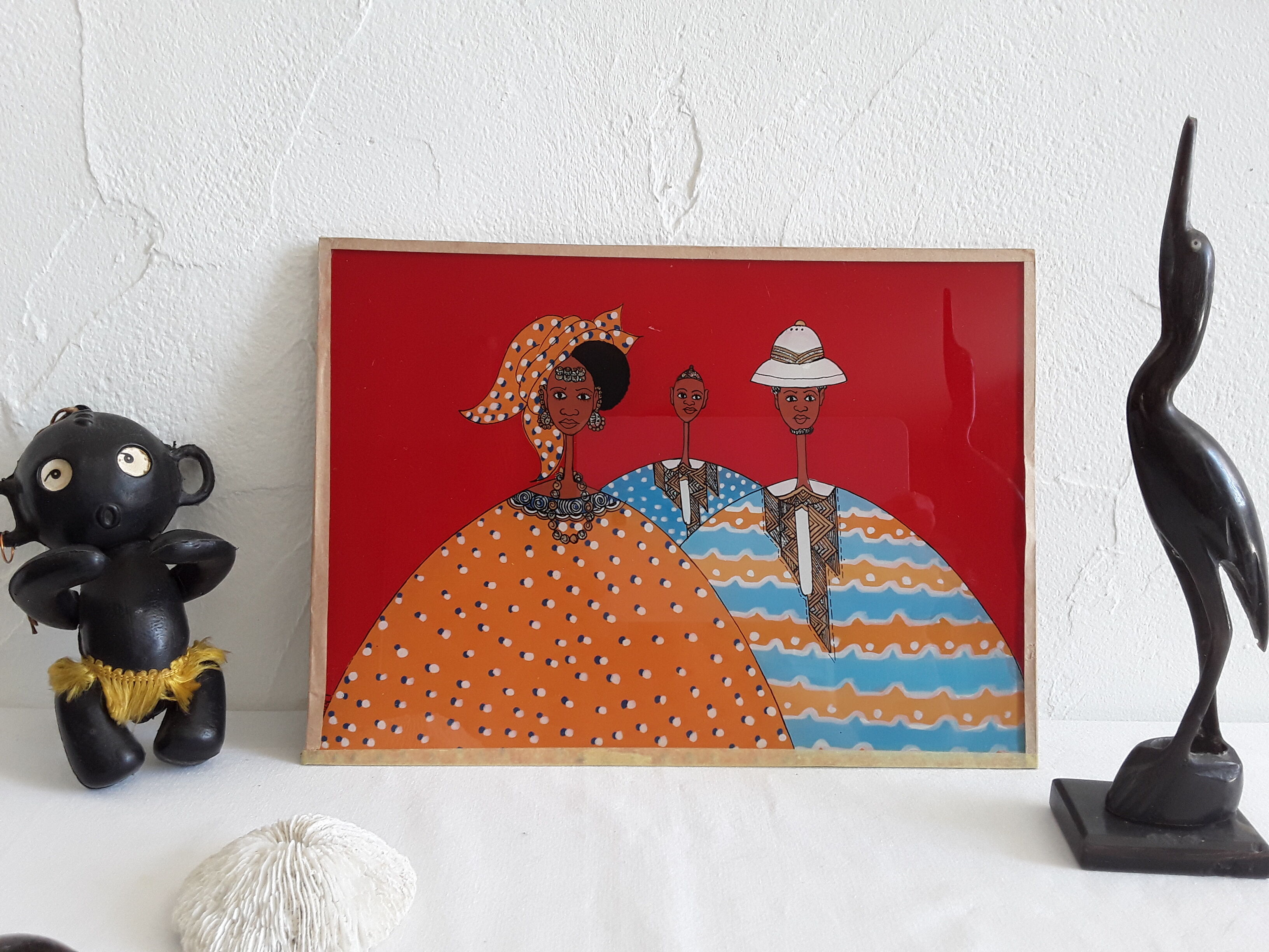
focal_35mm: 27
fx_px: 990
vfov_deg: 51.4
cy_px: 476
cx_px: 634
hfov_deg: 65.3
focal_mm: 2.91
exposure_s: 1/33
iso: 40
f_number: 1.9
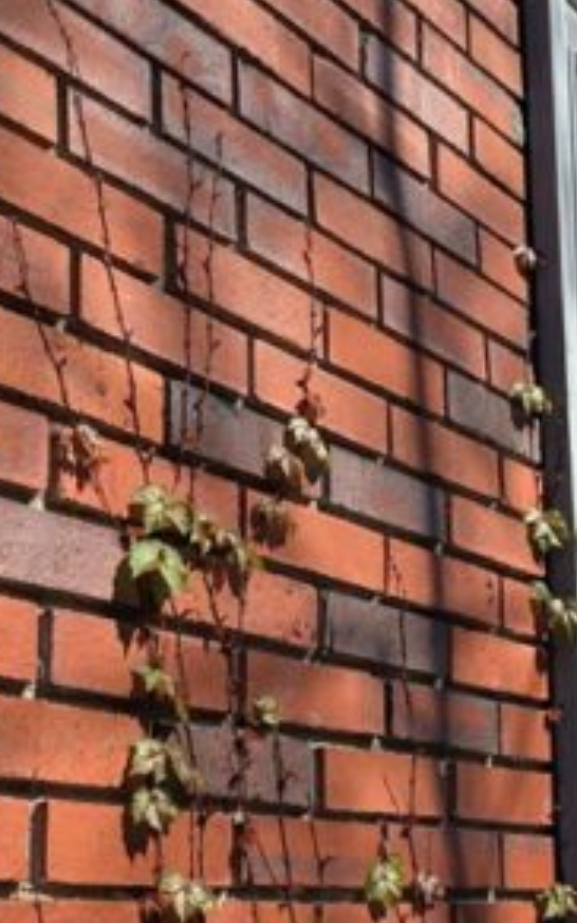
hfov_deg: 18.8
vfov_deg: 30.5
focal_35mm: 67
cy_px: 565
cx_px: 612
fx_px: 1685
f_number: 1.7
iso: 12
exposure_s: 1/604
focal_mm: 6.3
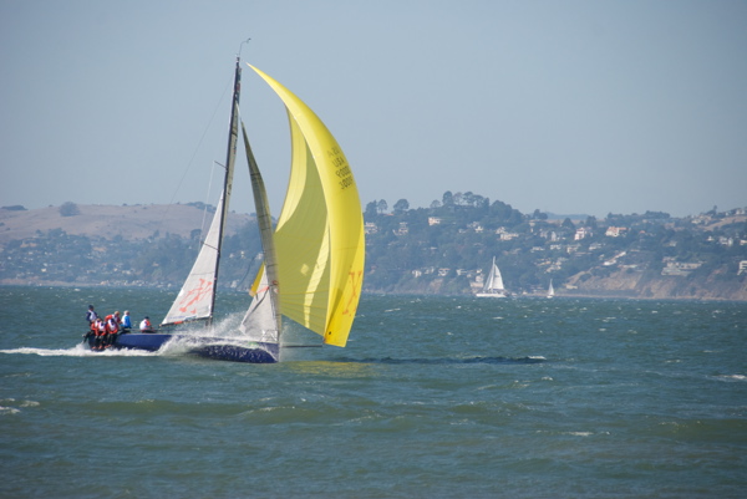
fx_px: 5295
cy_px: 250
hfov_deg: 8.1
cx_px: 374
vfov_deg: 5.4
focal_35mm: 255
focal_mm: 170
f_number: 5.6
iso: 320
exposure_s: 1/1250
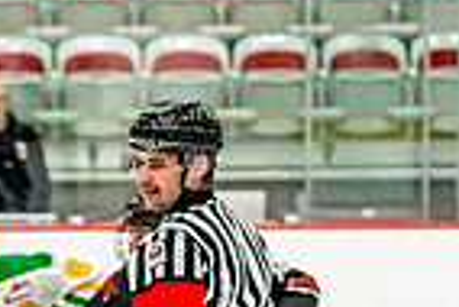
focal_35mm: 398
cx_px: -33
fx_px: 5080
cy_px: 515
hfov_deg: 5.2
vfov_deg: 3.4
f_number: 2.8
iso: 4000
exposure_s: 1/640
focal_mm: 70
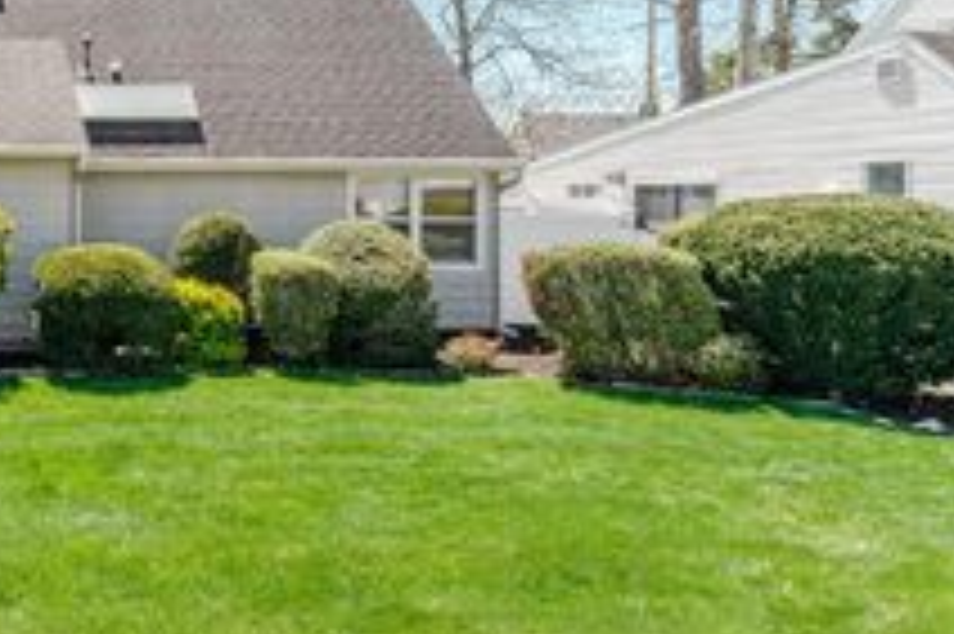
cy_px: 191
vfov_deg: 39.2
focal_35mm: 33
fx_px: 874
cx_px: -27
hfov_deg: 46.5
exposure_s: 1/640
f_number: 11
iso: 100
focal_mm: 14
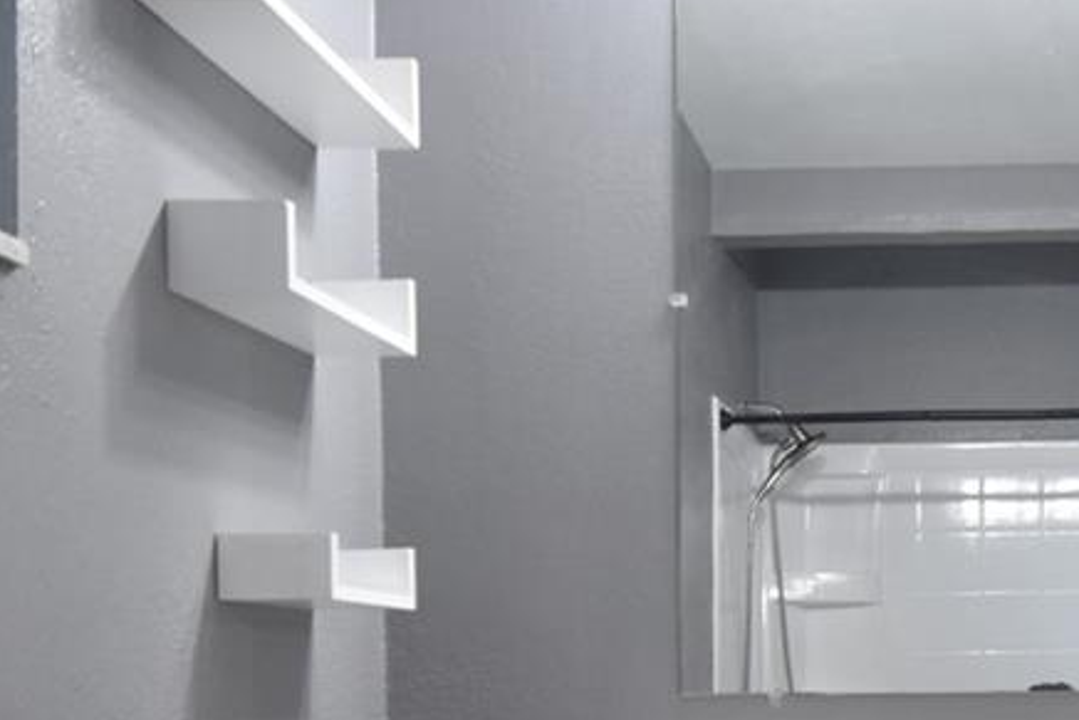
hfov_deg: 33.4
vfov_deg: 23.7
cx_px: 1064
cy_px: 700
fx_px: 1649
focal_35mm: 55
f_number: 4
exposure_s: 1/60
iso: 450
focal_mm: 10
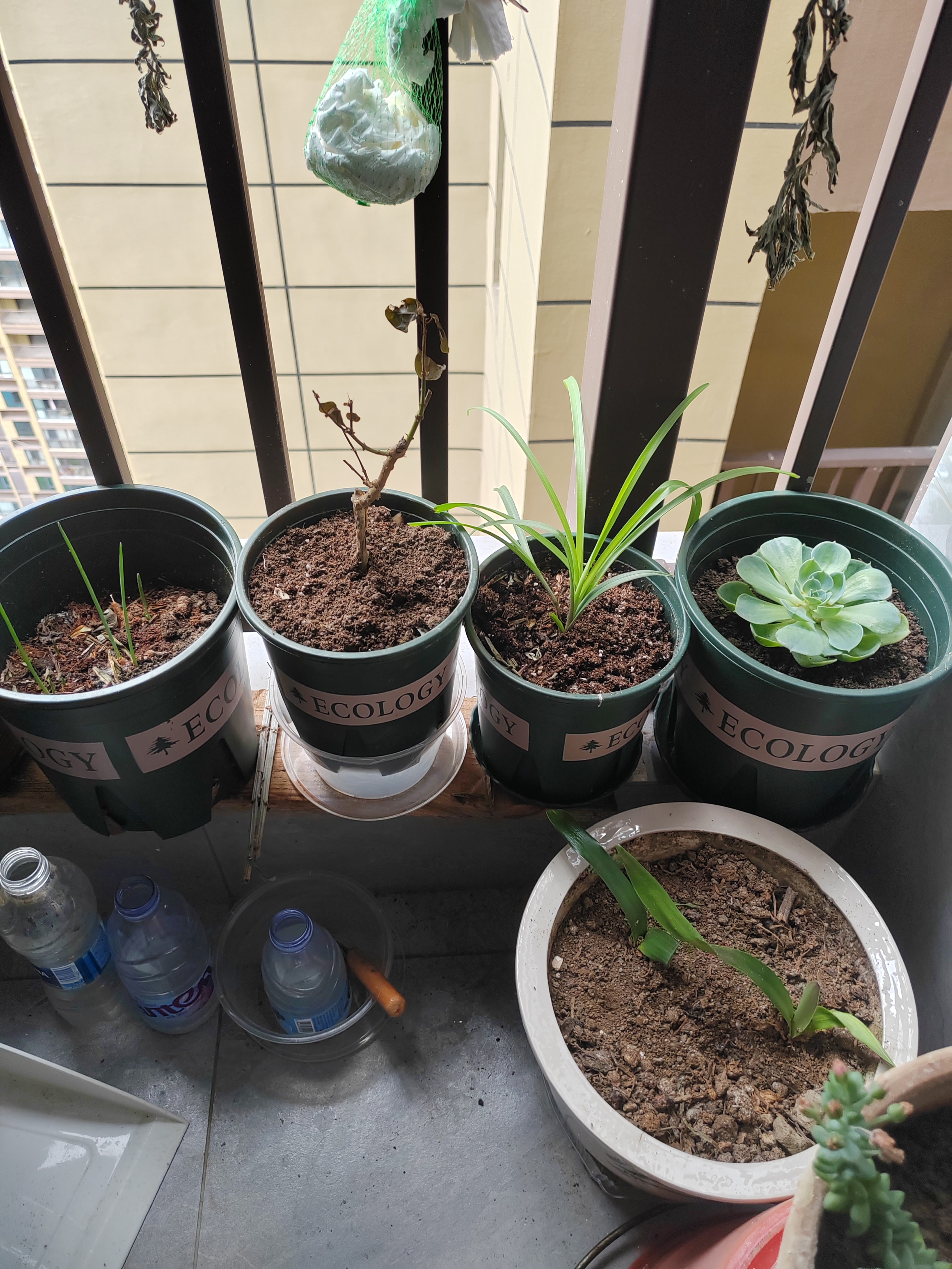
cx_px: 476
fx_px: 990
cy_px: 634
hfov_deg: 51.4
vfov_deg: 65.3
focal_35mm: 27
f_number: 1.9
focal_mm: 5.52
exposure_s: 1/100
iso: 125
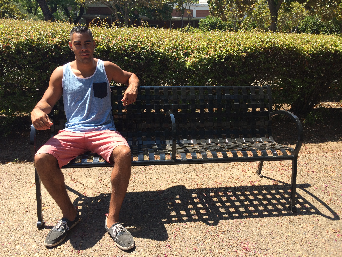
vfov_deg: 46.8
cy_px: 128
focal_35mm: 30
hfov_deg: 60.0
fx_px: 296
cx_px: 171
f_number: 2.2
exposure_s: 1/873
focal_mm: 4.12
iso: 32
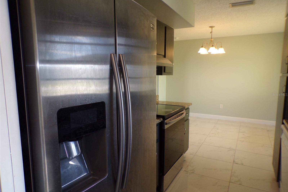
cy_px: 94
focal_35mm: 25
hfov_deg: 71.5
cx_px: 144
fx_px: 200
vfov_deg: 51.3
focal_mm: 4.3
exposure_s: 1/34
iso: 100
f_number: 3
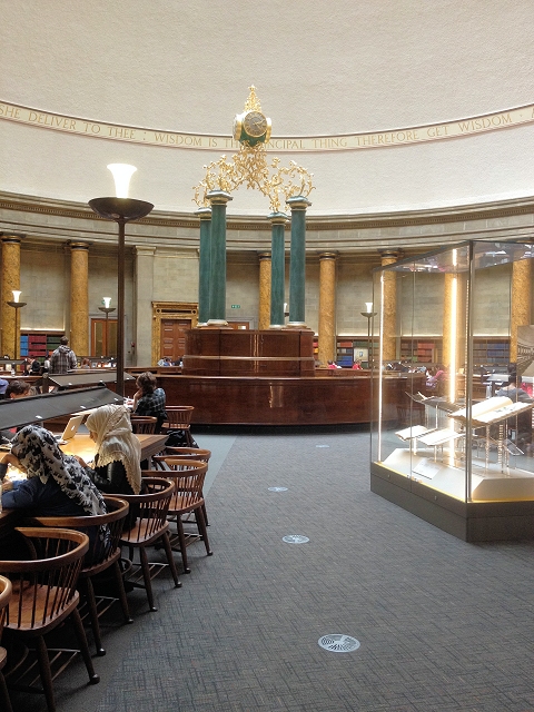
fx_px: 720
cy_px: 356
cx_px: 267
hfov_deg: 40.7
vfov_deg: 52.6
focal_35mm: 35
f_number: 2.4
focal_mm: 4.28
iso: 100
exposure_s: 1/20
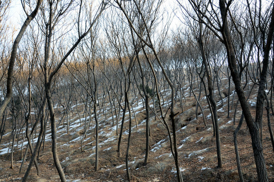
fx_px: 228
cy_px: 91
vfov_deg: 43.4
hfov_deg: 62.0
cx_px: 137
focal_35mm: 30
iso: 100
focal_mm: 20
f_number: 11
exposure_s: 1/25
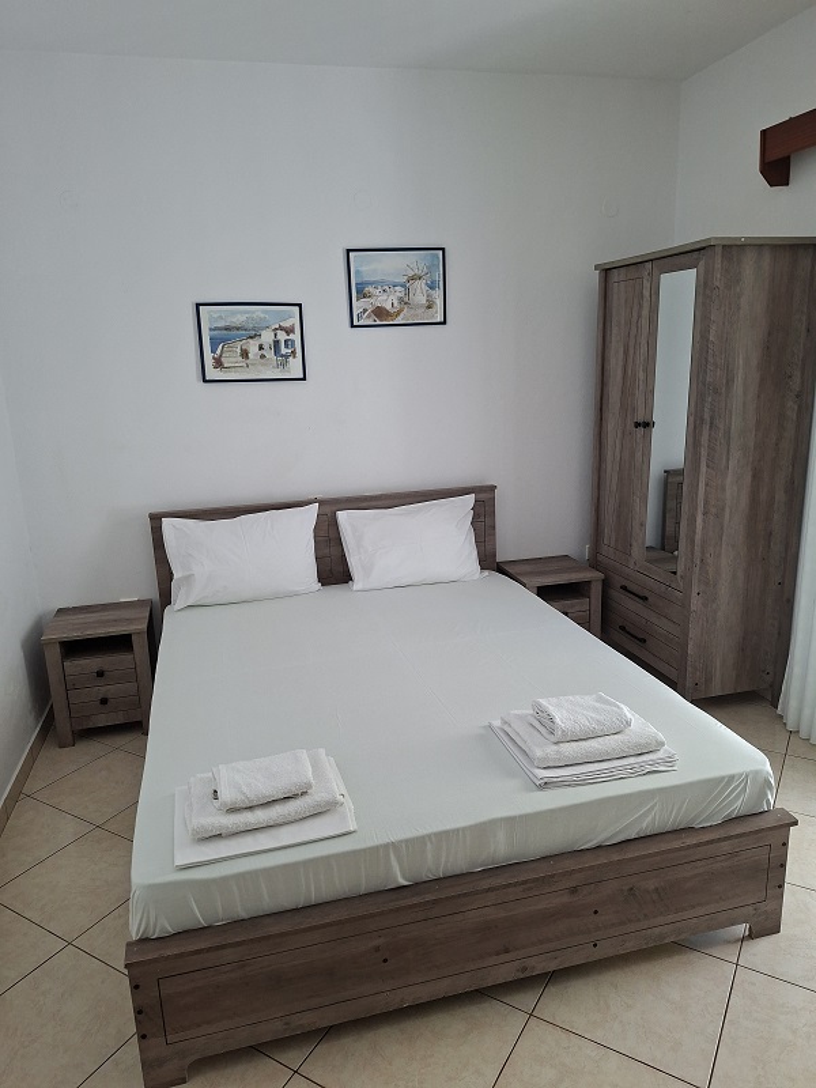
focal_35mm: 23
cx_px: 408
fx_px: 723
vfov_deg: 73.9
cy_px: 544
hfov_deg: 58.9
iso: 320
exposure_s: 1/120
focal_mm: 5.54
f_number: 1.8
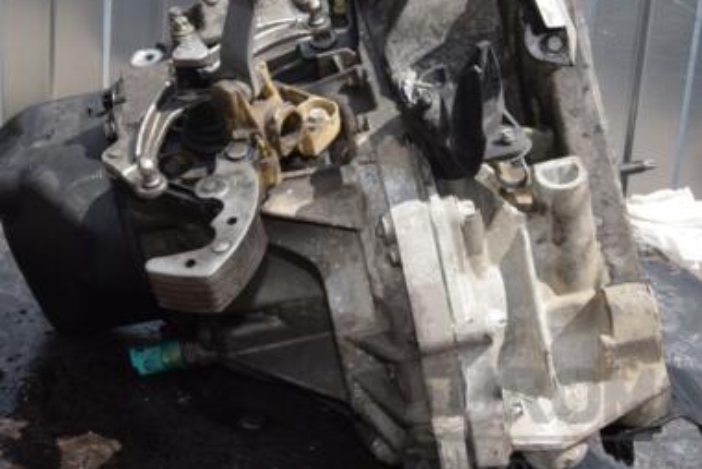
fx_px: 1386
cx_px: 377
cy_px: 150
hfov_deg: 28.4
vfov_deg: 19.2
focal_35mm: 71
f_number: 22
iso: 800
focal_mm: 30
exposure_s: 1/200
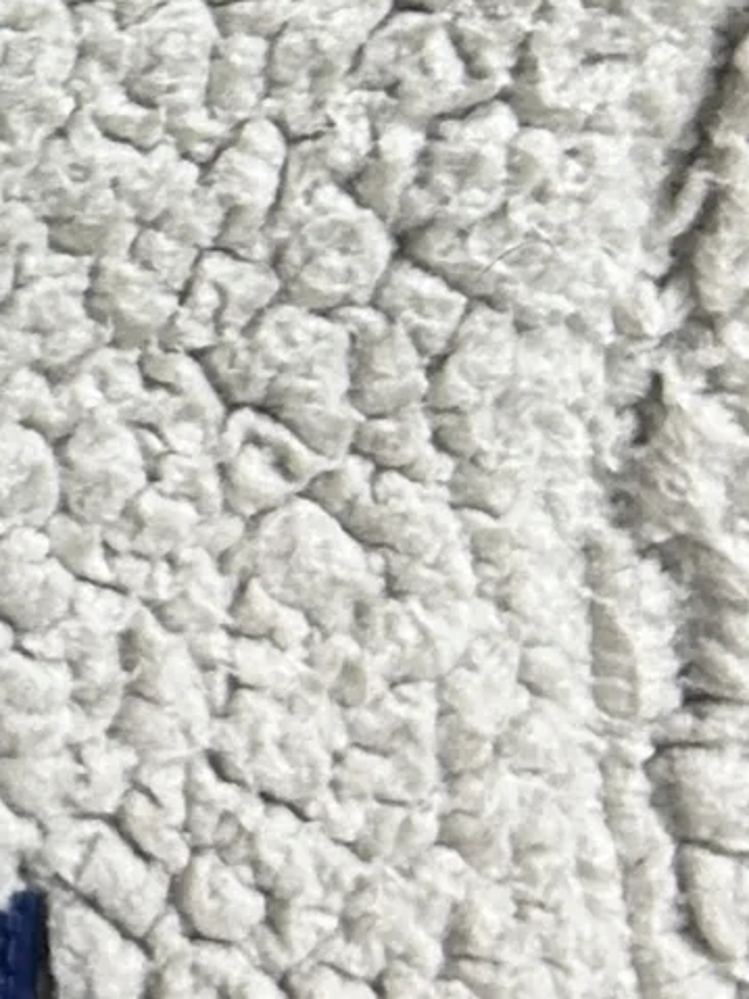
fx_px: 4012
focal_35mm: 139
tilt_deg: -61.9
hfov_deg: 9.3
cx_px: -1143
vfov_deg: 14.1
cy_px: 115
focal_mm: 5.7
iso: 160
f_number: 1.5
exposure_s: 1/50
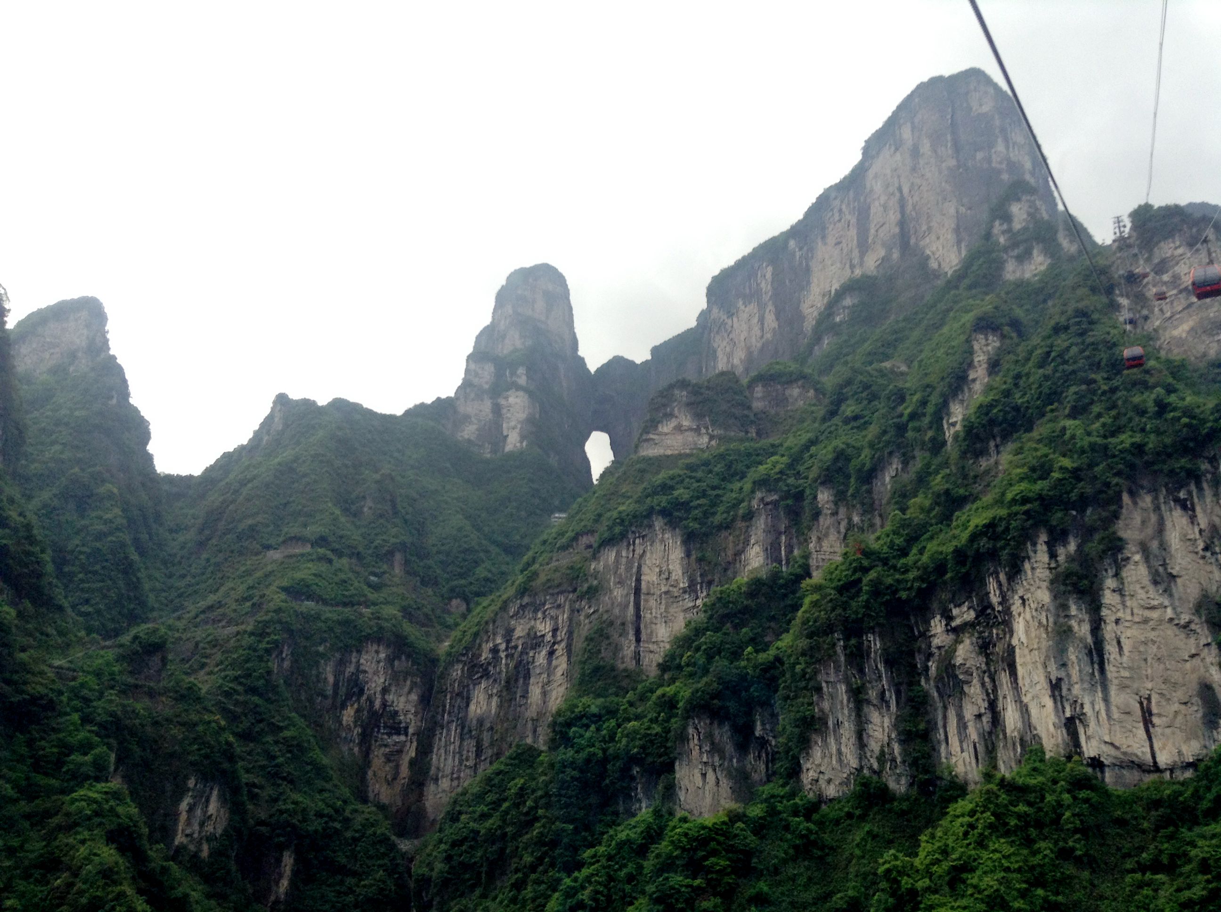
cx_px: 610
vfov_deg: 42.8
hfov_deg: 55.4
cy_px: 456
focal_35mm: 33
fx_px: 1162
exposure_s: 1/120
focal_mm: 3.3
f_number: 2.4
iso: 40
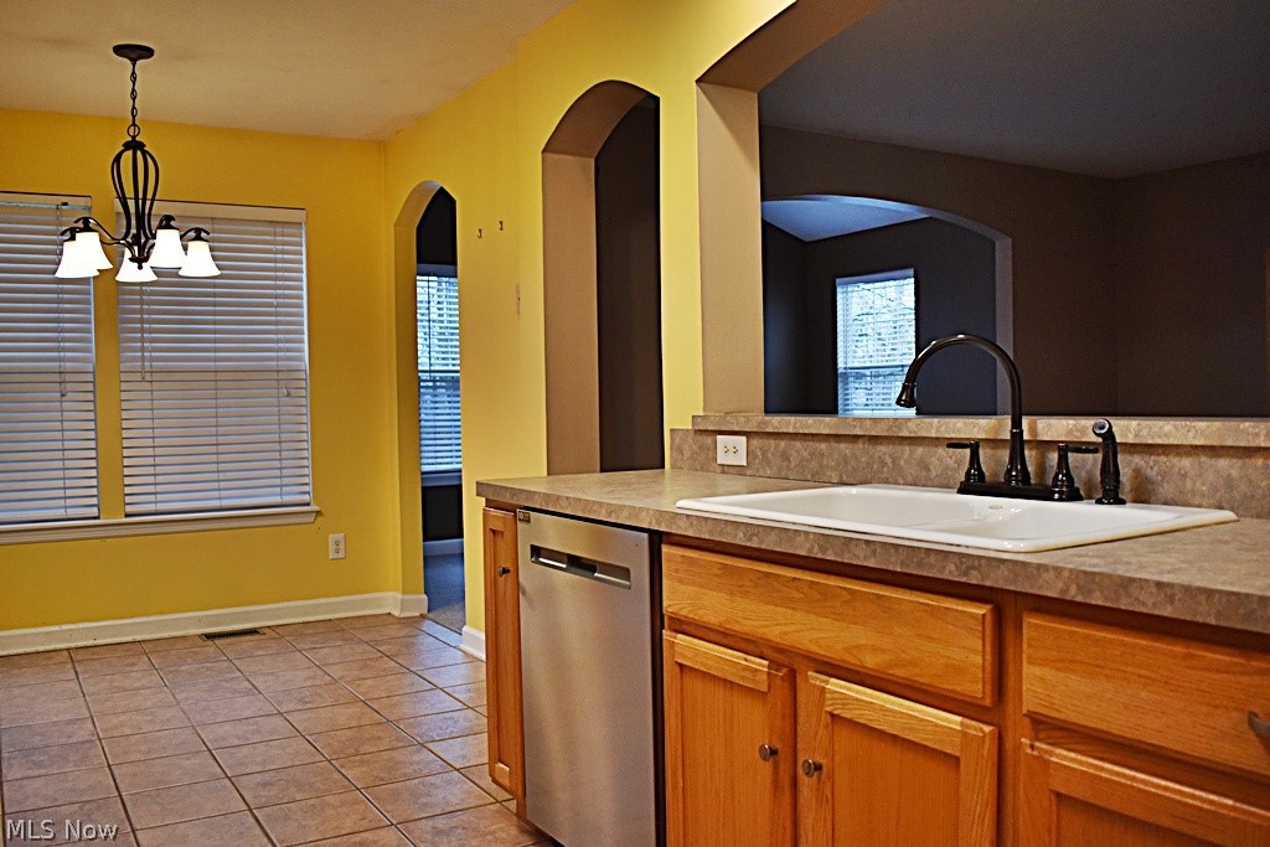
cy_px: 424
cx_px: 635
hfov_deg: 61.9
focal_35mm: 30
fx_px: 1058
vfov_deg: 43.6
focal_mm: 20
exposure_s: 1/160
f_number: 3.8
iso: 800
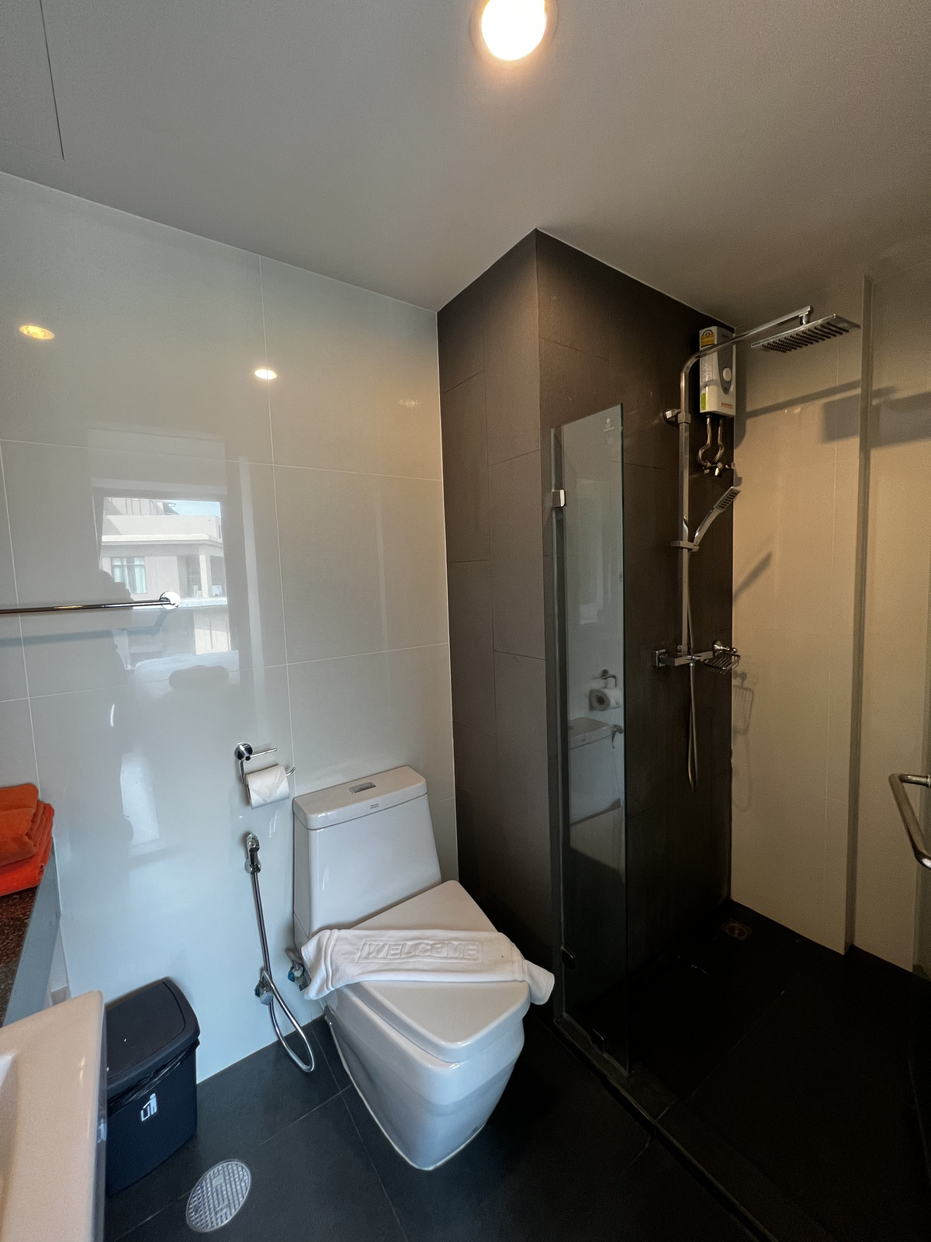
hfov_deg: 89.9
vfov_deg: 106.2
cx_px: 466
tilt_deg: -5.6
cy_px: 621
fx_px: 466
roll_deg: +1.9
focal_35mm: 13
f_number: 1.8
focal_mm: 1.57
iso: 160
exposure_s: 1/50
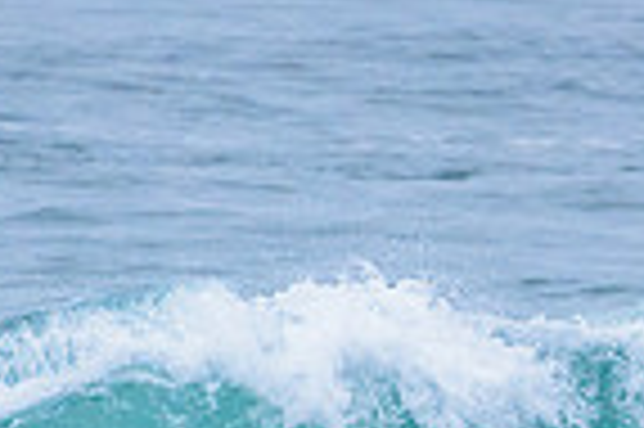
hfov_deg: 0.8
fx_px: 44492
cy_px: 663
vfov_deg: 0.6
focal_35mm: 2490
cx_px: 954
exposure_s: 1/2000
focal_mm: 500
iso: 2500
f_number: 5.6
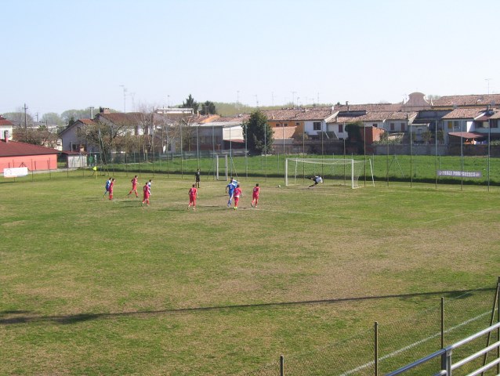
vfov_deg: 26.2
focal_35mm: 56
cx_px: 250
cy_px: 188
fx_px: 810
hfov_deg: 34.3
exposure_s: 1/320
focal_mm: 9.4
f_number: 5.6
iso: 80
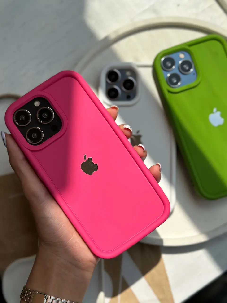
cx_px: 114
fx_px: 420
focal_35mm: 48
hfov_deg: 30.3
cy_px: 152
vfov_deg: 39.7
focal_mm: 6.86
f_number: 1.78
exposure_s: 1/5882
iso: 100
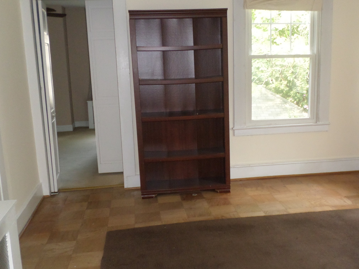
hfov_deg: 48.8
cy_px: 142
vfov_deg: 37.7
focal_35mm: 38
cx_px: 207
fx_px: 394
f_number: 2.5
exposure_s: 1/30
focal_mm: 4.5
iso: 200
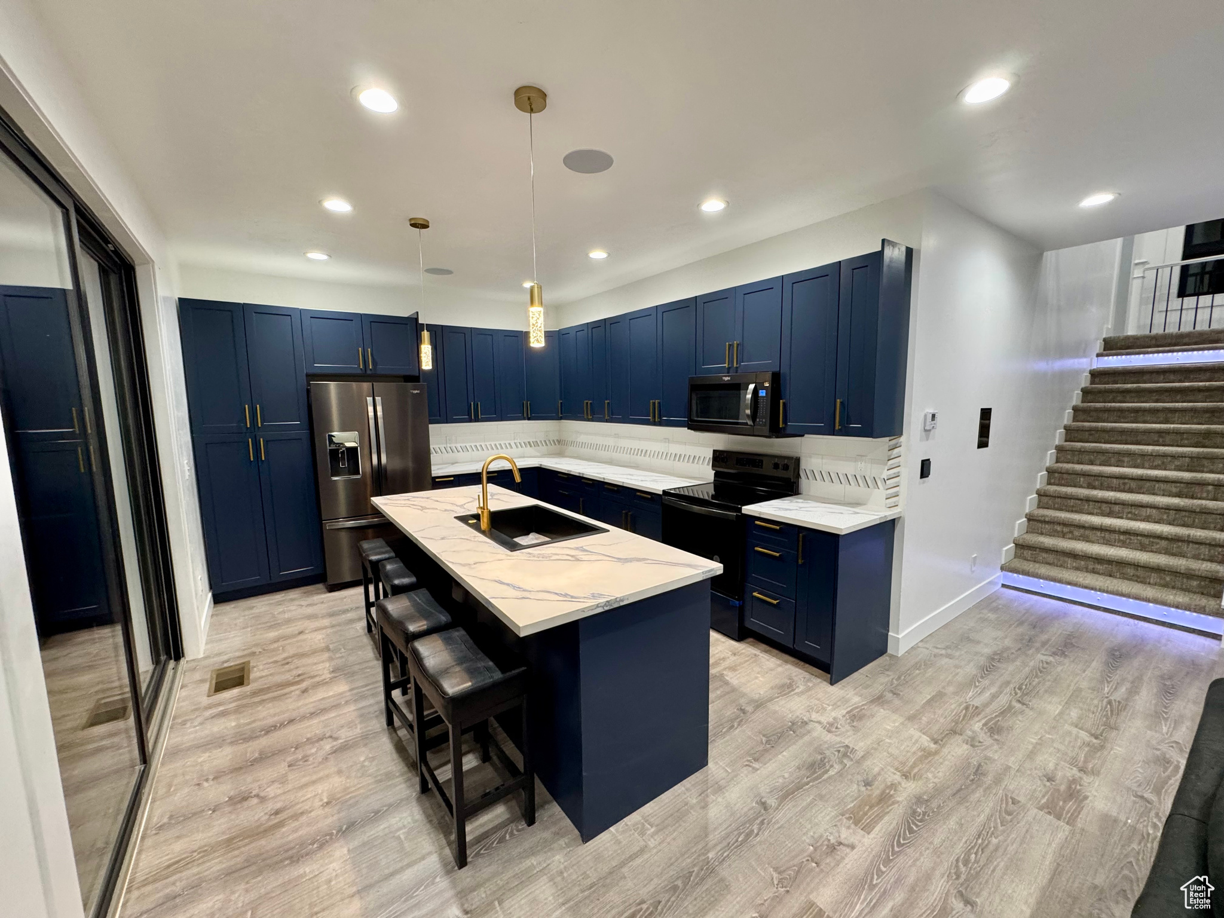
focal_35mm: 14
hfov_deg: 102.1
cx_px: 612
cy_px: 459
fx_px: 495
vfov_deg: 85.7
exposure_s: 1/60
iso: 200
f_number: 2.2
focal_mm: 2.22
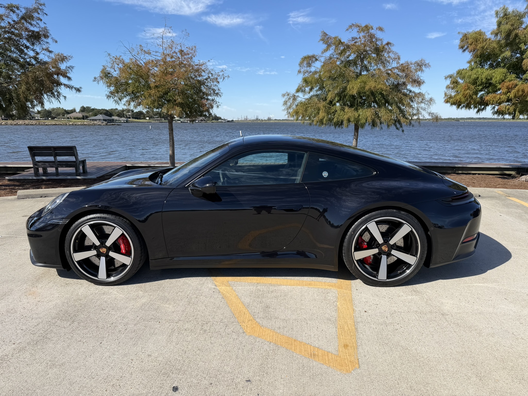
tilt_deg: -10.7
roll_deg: -0.3
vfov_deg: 56.8
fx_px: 366
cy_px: 198
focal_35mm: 24
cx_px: 264
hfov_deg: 71.6
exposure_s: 1/4167
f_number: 1.78
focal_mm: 6.76
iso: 80
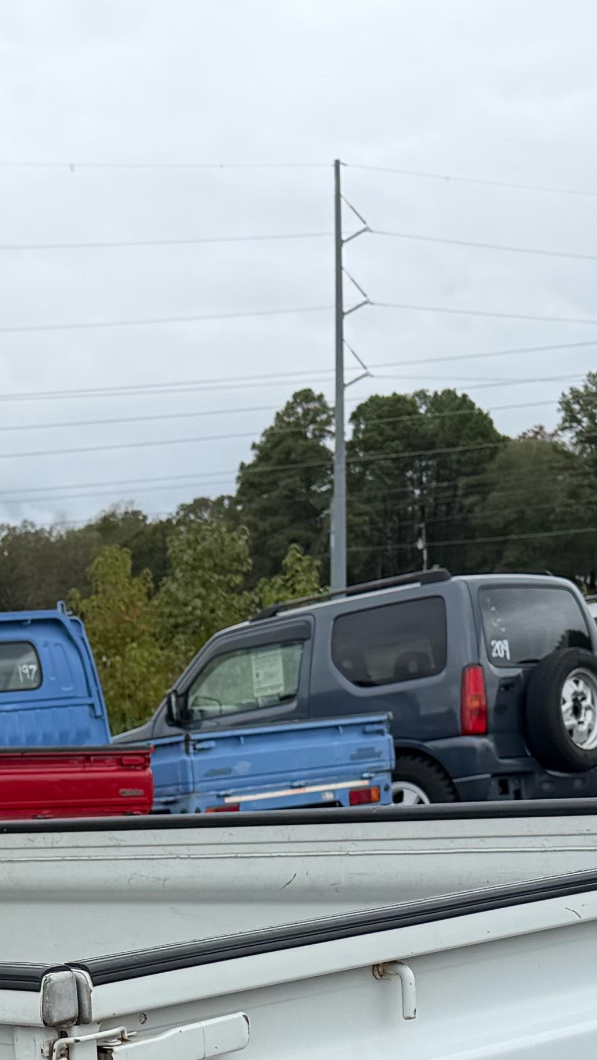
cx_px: -301
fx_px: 2306
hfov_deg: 13.8
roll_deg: +3.5
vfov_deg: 24.4
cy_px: 1123
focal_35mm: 82
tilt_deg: -8.2
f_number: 1.78
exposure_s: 1/1437
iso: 80
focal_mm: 6.76
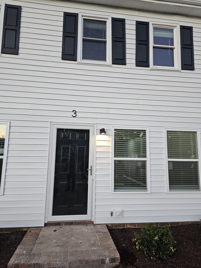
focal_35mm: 23
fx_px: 178
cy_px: 134
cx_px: 100
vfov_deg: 73.9
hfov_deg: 58.9
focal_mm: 6.3
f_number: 1.7
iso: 100
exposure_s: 1/120
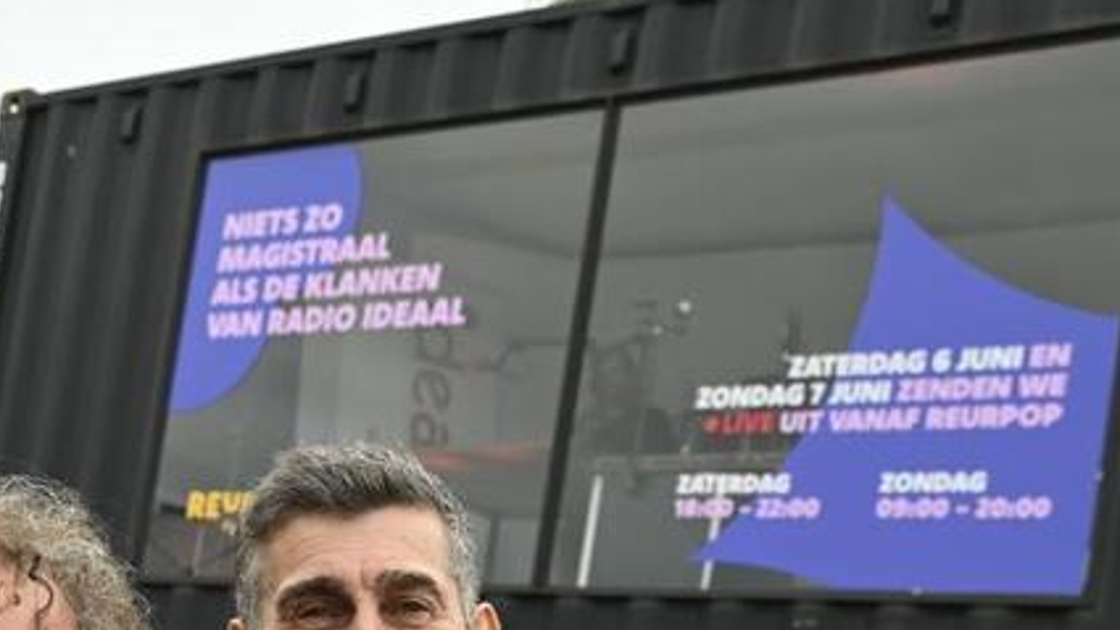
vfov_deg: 14.0
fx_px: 2465
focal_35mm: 83
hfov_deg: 24.6
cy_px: 792
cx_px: 47
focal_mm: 34
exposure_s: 1/125
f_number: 5.6
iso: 125
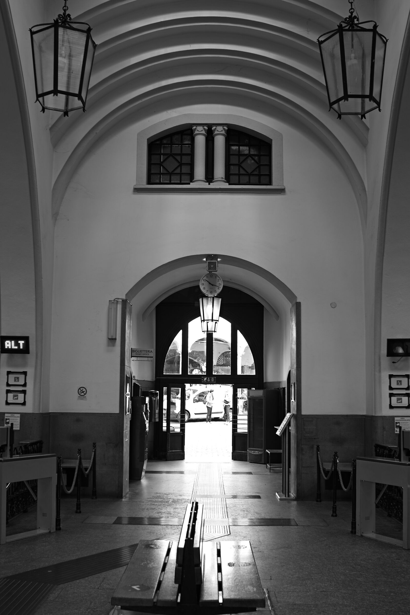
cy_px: 308
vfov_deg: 48.5
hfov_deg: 33.4
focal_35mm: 40
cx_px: 205
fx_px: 683
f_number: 4
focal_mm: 30
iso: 100
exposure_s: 1/25
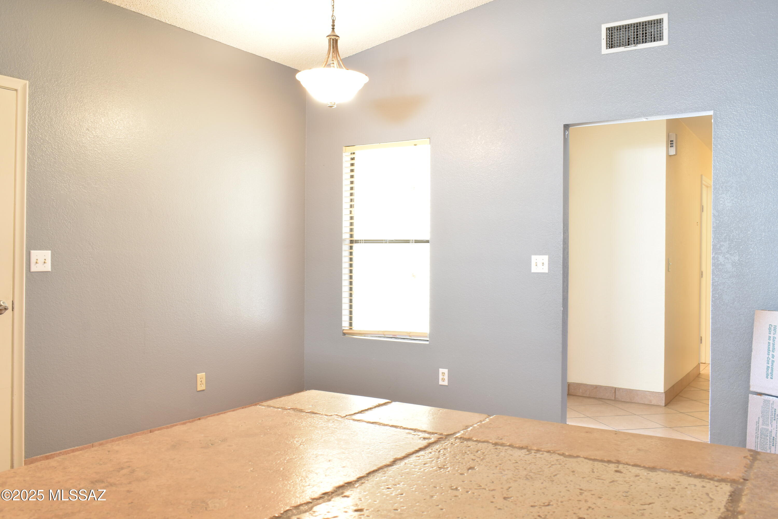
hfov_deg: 59.5
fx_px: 681
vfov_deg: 41.7
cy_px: 260
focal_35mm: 32
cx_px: 389
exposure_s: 6
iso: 100
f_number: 14
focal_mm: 21
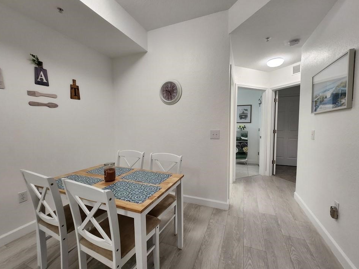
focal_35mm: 14
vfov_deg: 85.7
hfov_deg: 102.1
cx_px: 183
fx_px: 145
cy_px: 136
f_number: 2.2
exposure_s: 1/60
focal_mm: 1.74
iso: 100
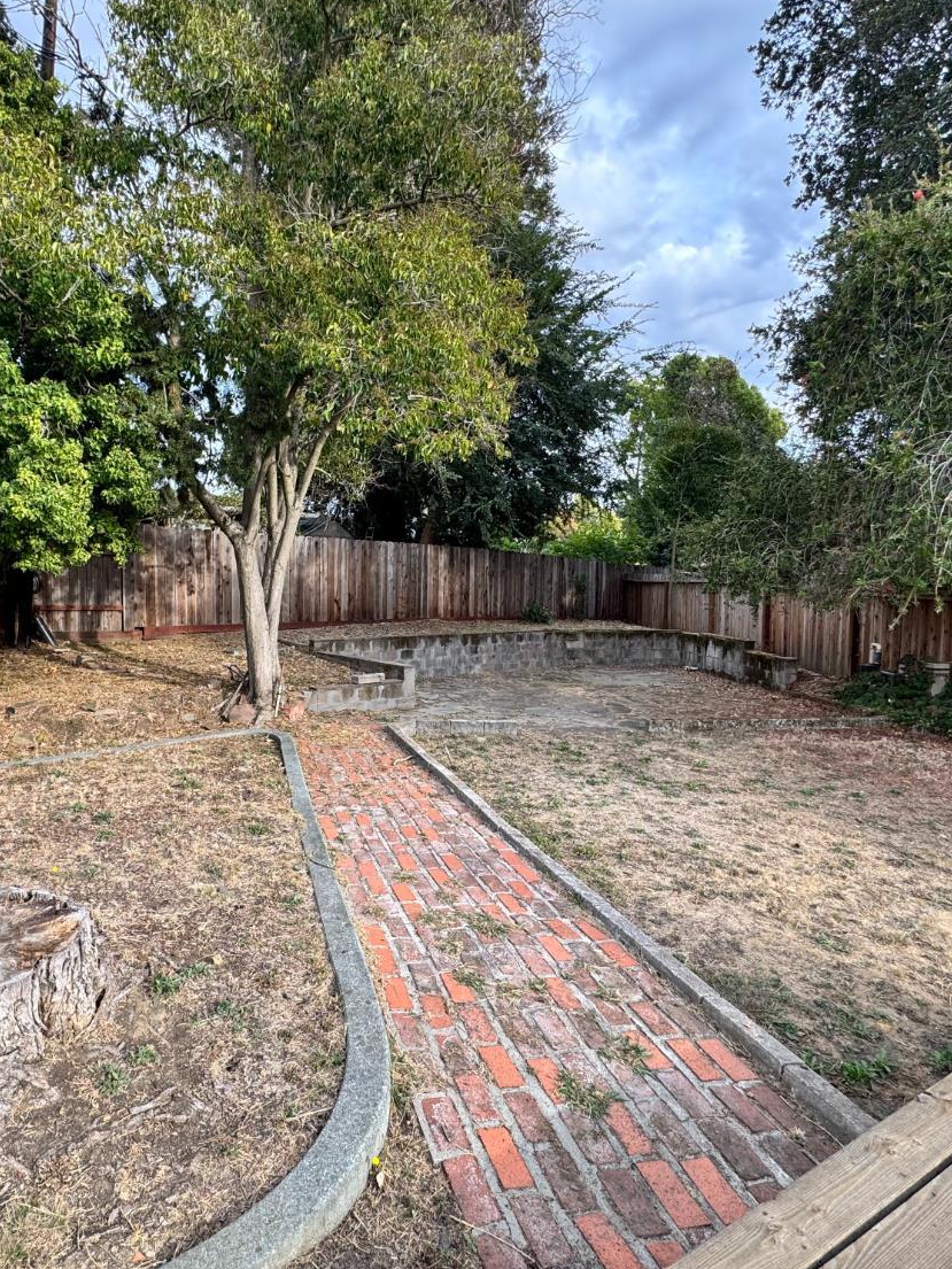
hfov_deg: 67.7
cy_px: 631
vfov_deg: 84.7
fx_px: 697
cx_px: 363
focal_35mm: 19
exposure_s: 1/230
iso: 40
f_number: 2.2
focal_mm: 2.22
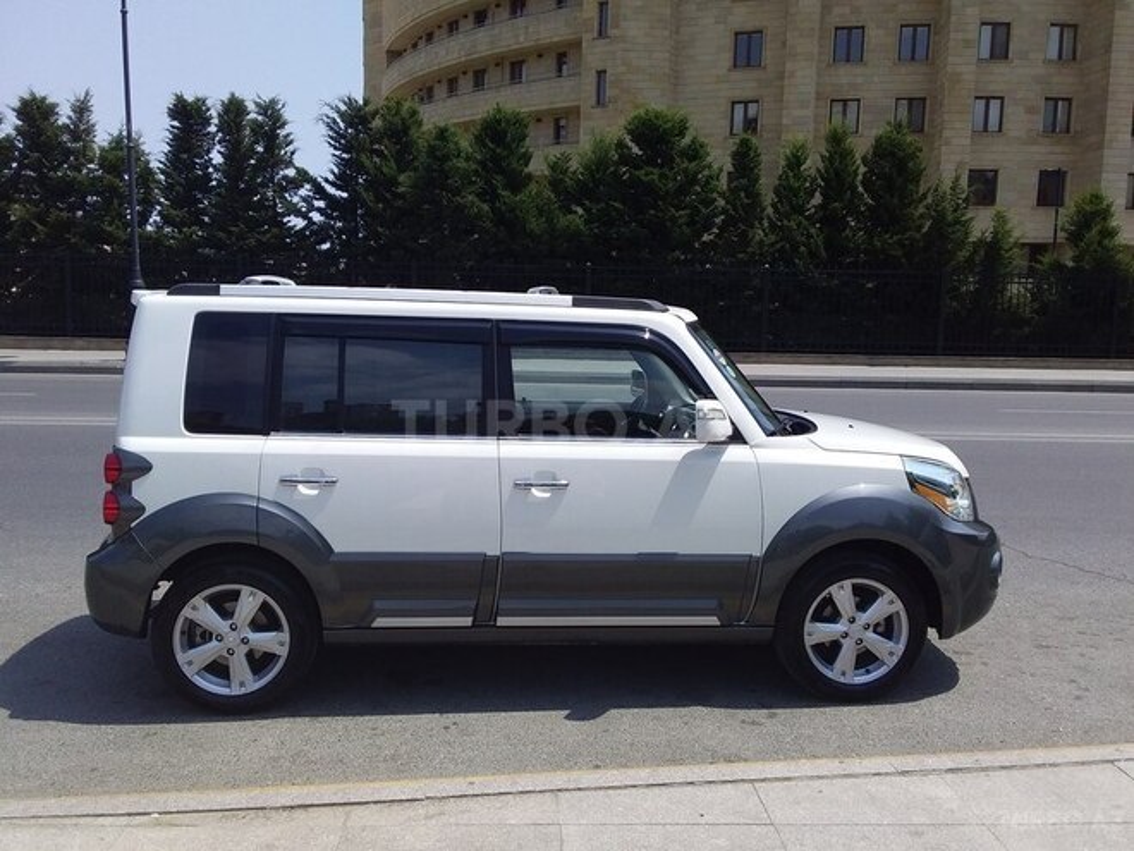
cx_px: 567
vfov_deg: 45.4
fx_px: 1016
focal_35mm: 31
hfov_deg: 58.4
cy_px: 426
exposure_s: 1/1648
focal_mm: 3.3
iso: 40
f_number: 2.2
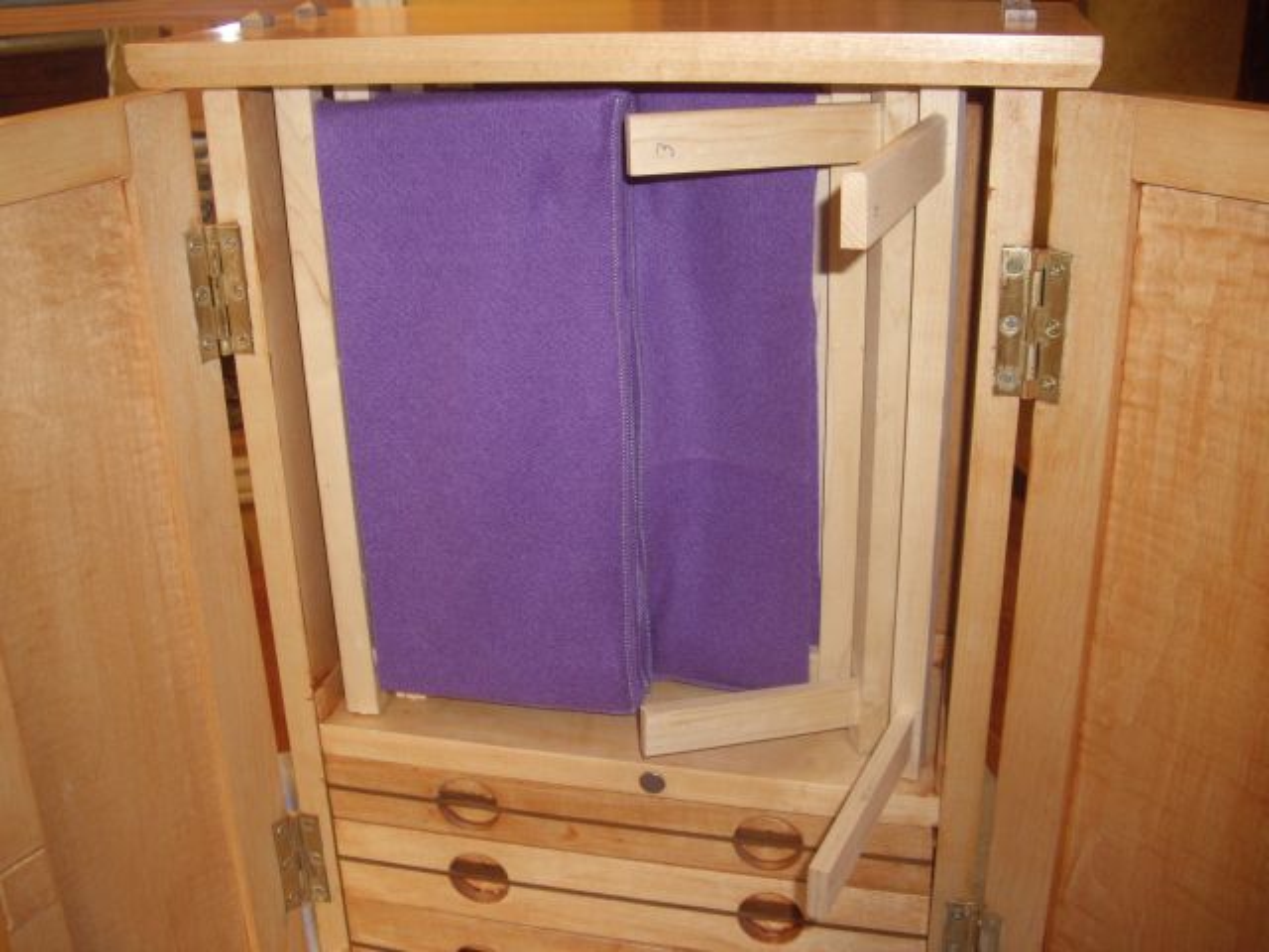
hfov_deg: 49.0
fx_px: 1393
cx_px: 634
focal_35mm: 38
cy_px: 476
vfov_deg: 37.7
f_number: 2.8
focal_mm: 7.9
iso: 200
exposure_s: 1/40
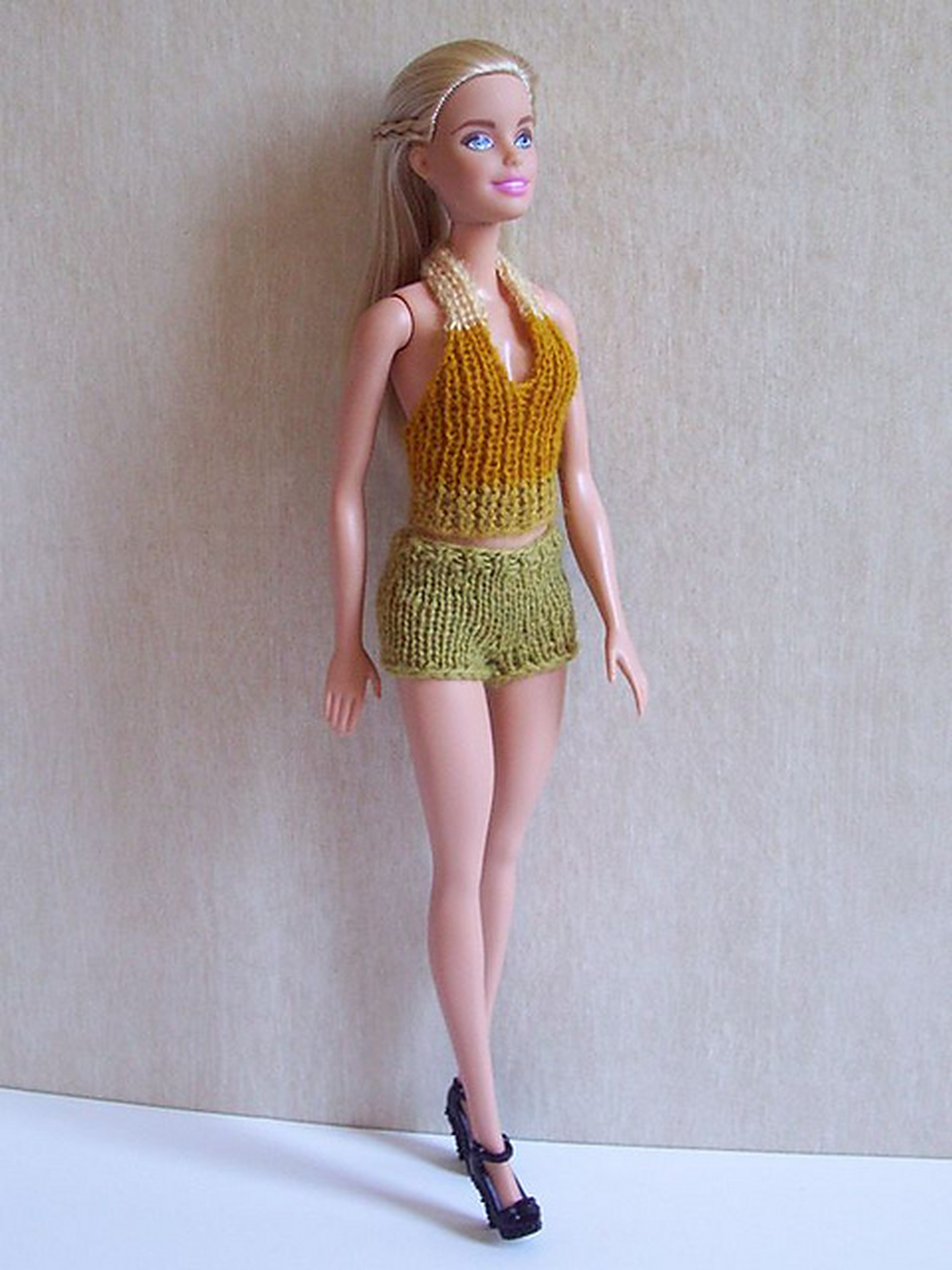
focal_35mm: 50
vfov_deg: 38.2
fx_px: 1833
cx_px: 476
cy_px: 635
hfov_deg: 29.1
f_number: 4
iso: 160
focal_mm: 8.8
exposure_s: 1/15
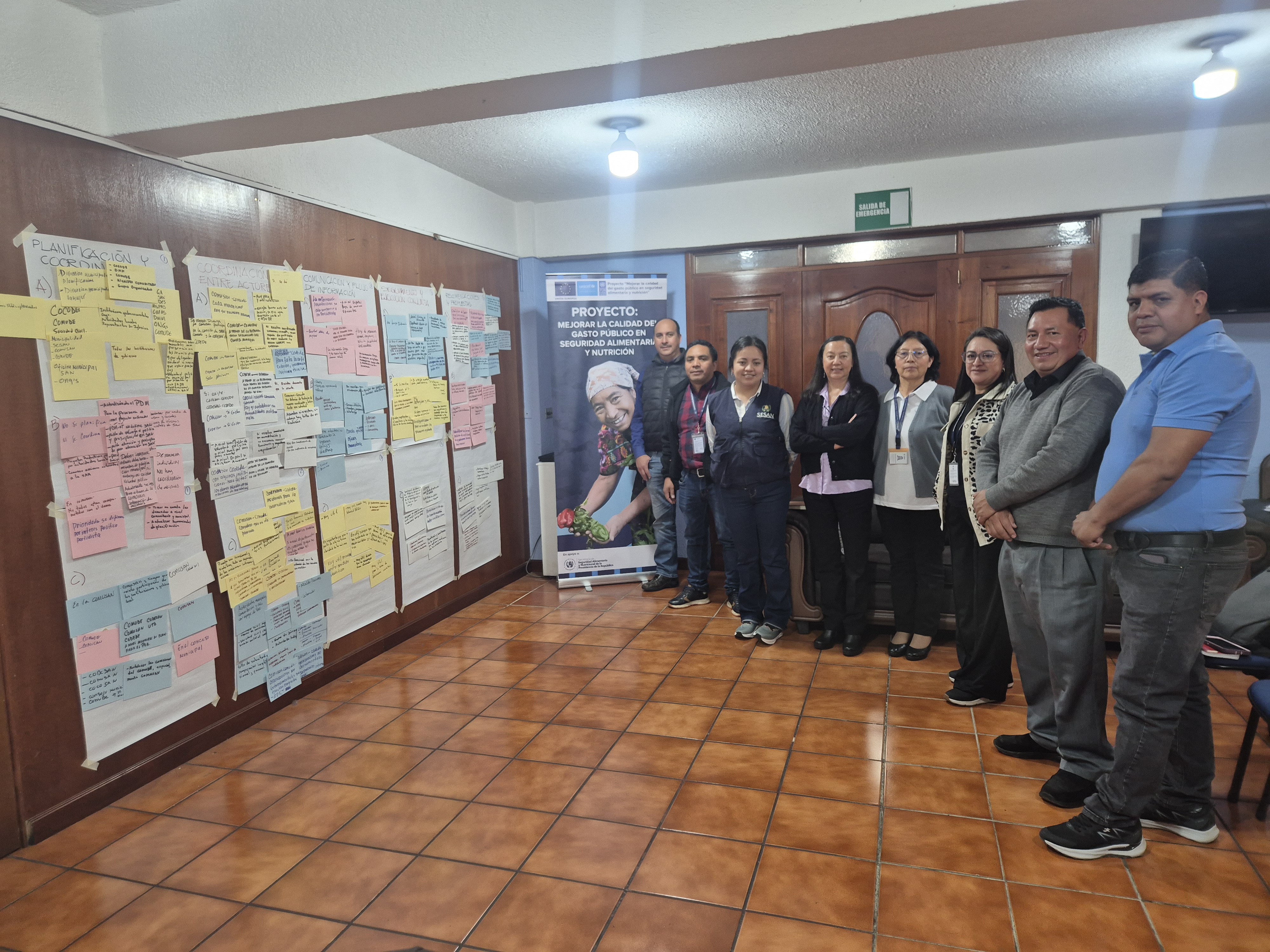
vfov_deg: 58.9
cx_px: 635
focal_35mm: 23
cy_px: 476
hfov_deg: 73.9
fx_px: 844
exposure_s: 1/120
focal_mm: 5.4
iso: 160
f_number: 1.8
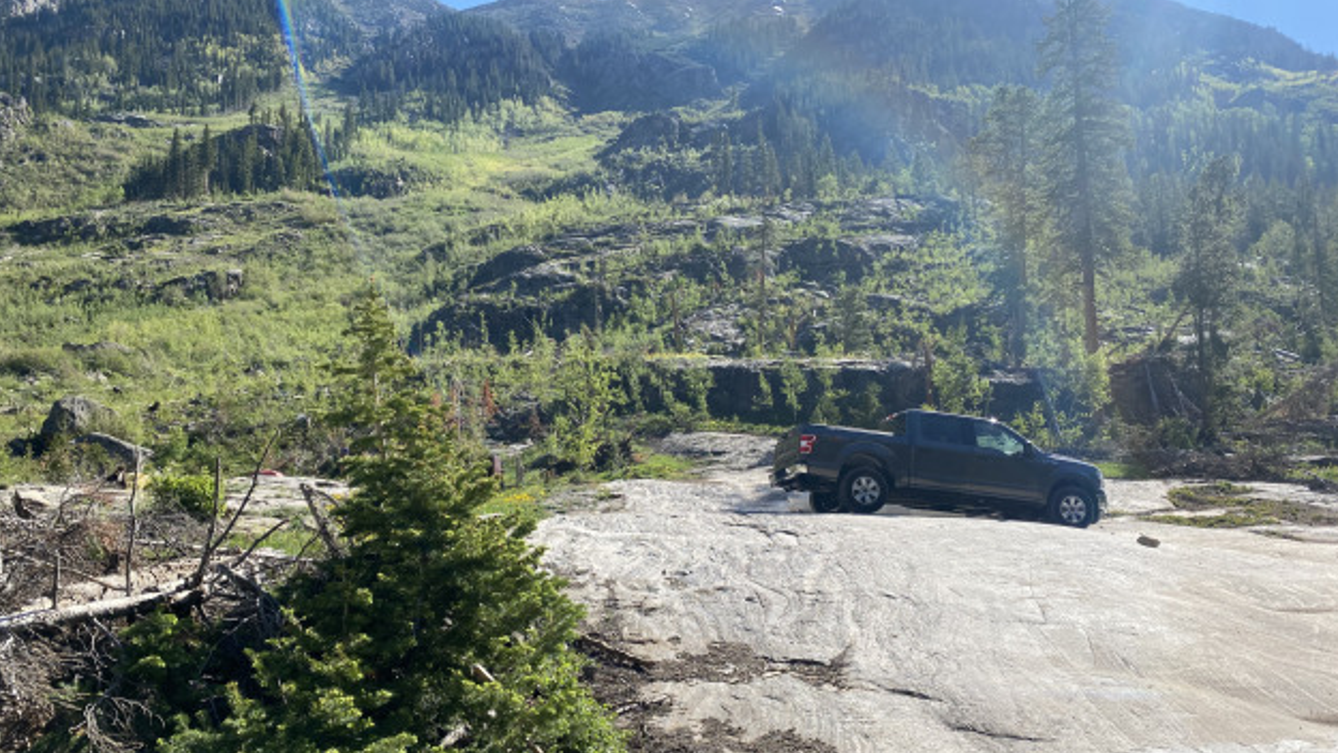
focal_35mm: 29
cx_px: 666
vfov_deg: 40.1
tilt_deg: +8.8
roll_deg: +4.7
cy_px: 428
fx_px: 1029
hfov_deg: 66.0
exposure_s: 1/2222
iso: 32
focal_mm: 4.25
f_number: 1.8
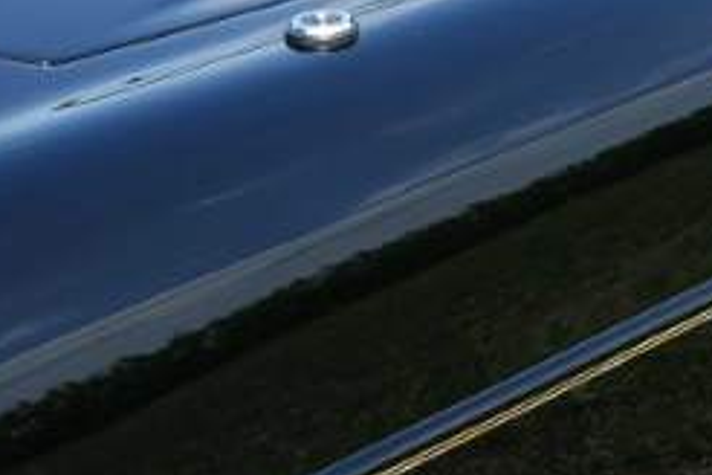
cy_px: 316
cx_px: 289
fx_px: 2690
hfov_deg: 15.1
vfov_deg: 10.1
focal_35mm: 136
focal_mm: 10.7
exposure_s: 1/500
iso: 125
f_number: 4
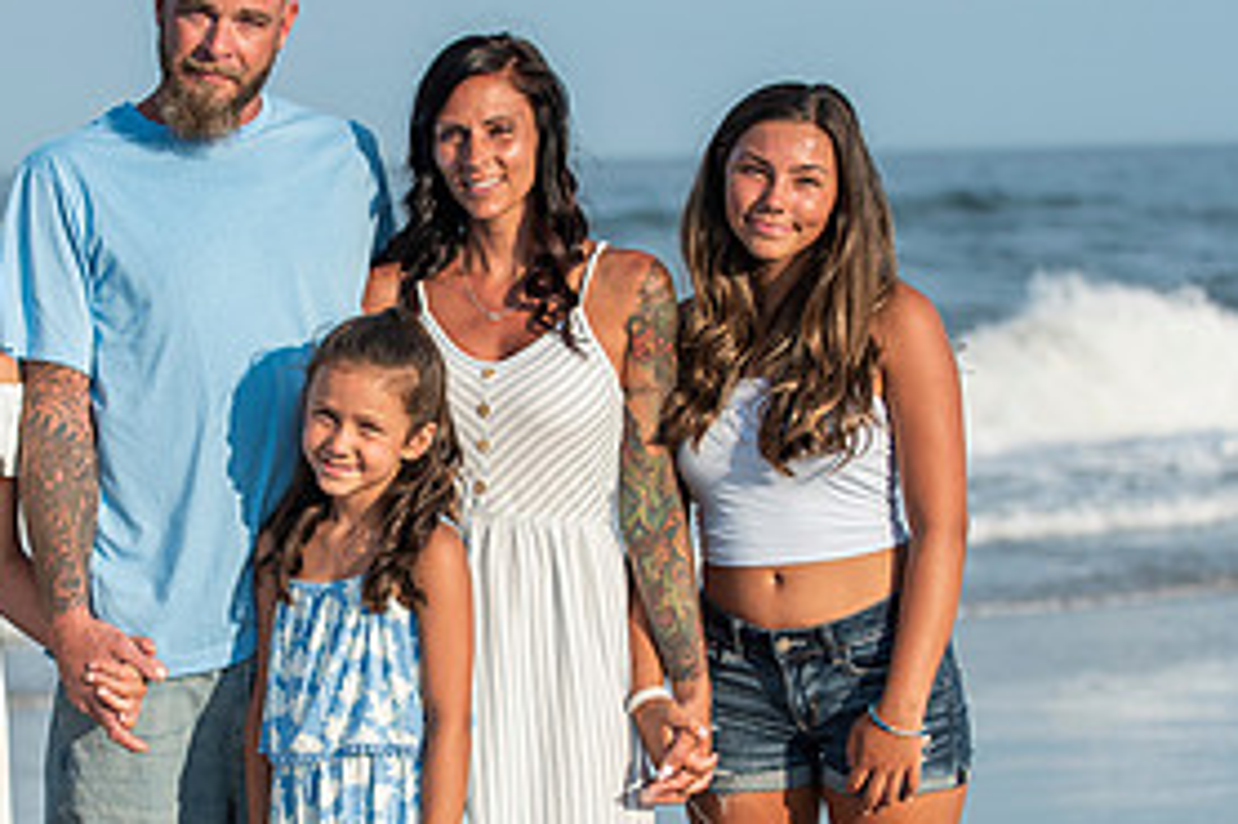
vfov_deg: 8.2
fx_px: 5739
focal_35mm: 167
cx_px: 343
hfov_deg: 12.3
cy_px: 590
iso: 250
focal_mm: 80
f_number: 3.5
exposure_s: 1/3200
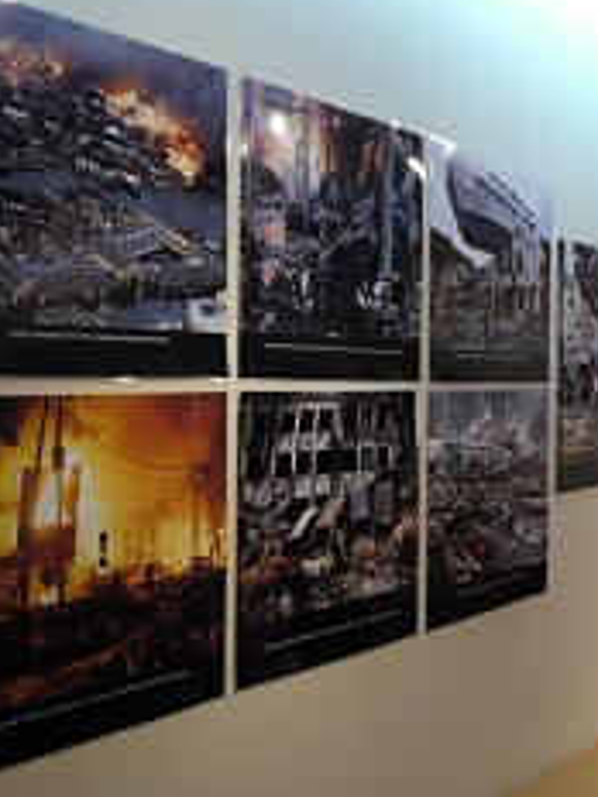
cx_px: 388
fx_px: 1428
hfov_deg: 23.6
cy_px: 416
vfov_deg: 31.2
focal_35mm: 62
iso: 400
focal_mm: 20
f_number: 4.2
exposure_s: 1/60
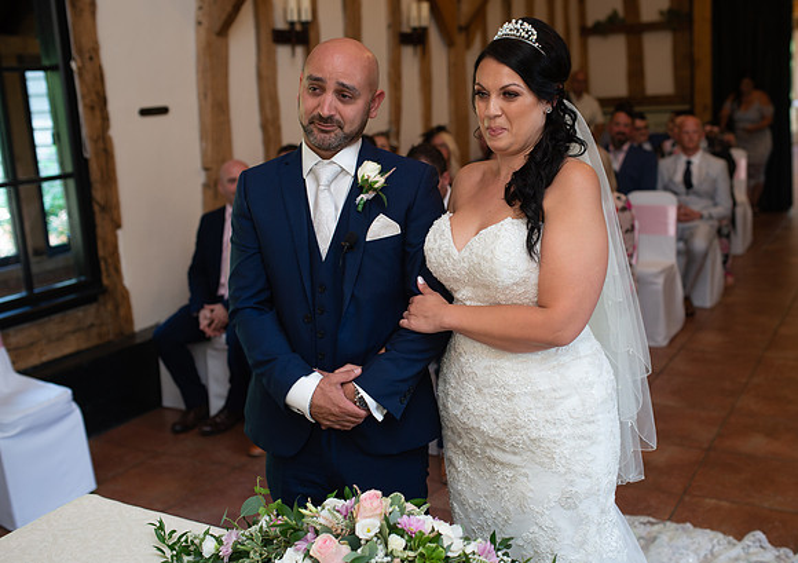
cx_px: 458
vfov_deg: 33.4
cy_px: 258
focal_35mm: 42
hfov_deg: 46.0
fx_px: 937
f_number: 2.8
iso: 400
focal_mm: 35
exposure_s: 1/100
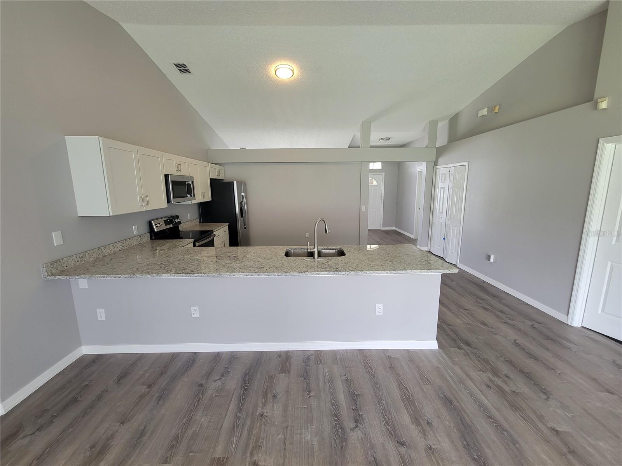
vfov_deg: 89.9
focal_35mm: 13
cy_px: 233
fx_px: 234
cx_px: 311
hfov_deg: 106.2
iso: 125
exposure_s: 1/60
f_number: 2.2
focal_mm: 2.2
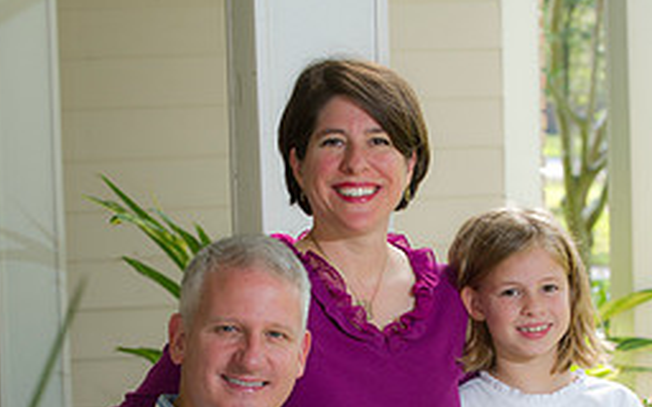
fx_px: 2612
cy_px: 458
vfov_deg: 8.8
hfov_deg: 14.2
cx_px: 360
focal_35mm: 147
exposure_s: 1/160
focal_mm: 82
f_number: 5
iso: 320
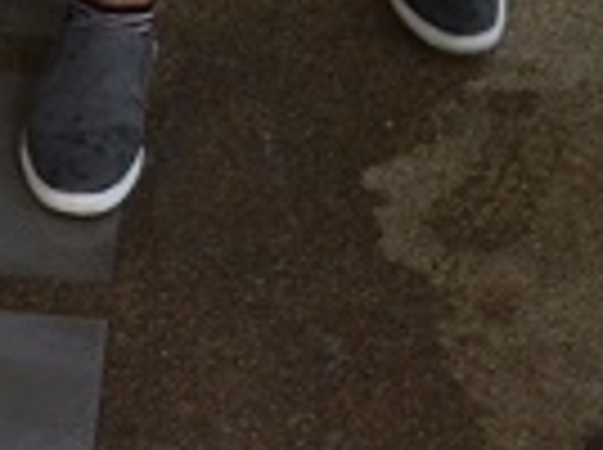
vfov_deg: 4.4
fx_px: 5703
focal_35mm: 328
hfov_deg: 5.9
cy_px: -727
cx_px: -598
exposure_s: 1/125
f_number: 5.6
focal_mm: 38
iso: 800
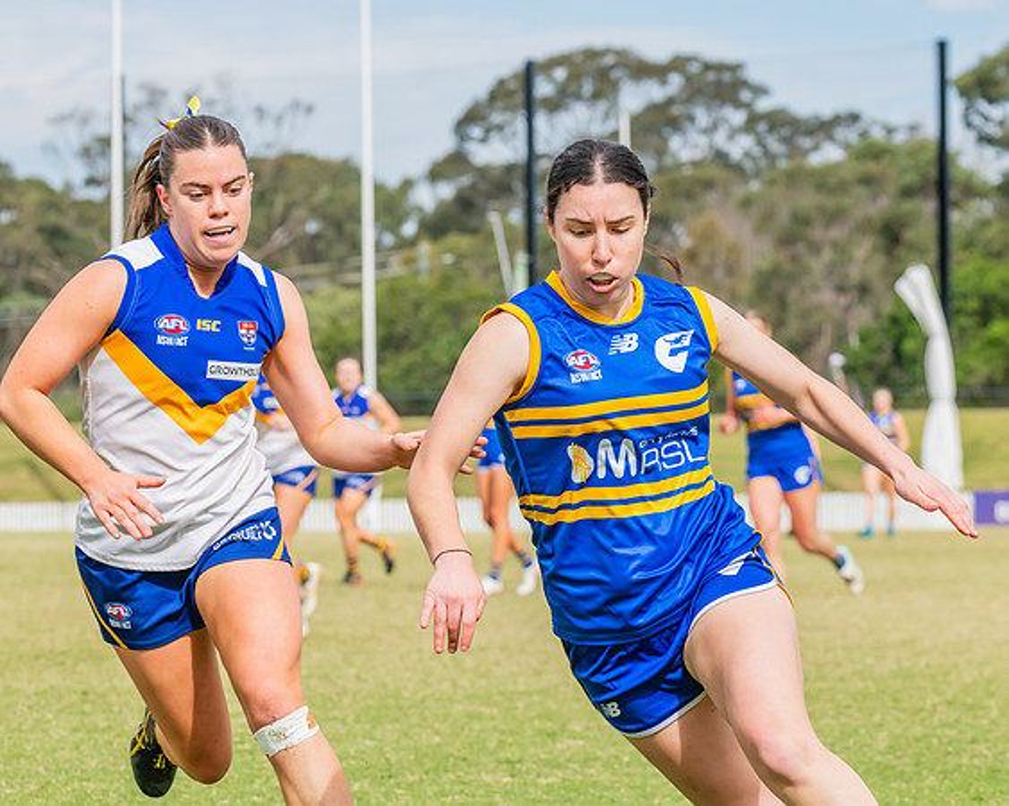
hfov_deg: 9.6
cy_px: 387
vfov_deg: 7.7
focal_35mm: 201
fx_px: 6013
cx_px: 632
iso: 800
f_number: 10
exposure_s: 1/1250
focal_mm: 170
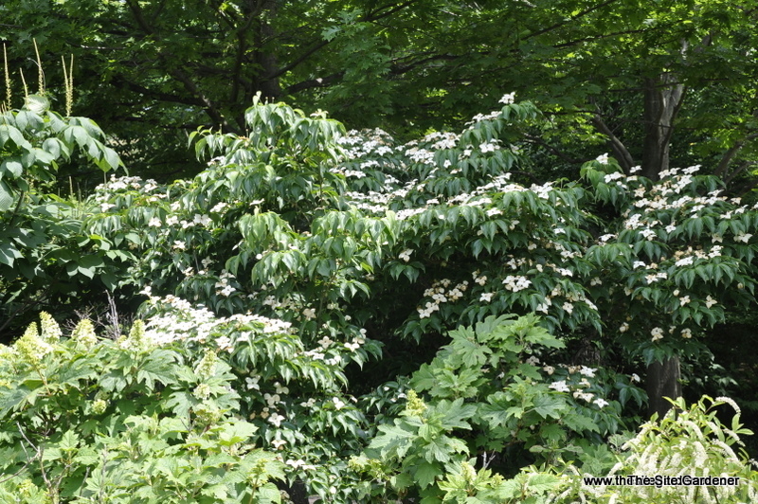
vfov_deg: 18.2
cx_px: 379
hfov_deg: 27.0
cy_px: 252
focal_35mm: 75
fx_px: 1578
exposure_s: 1/100
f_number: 10
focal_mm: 50
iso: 200
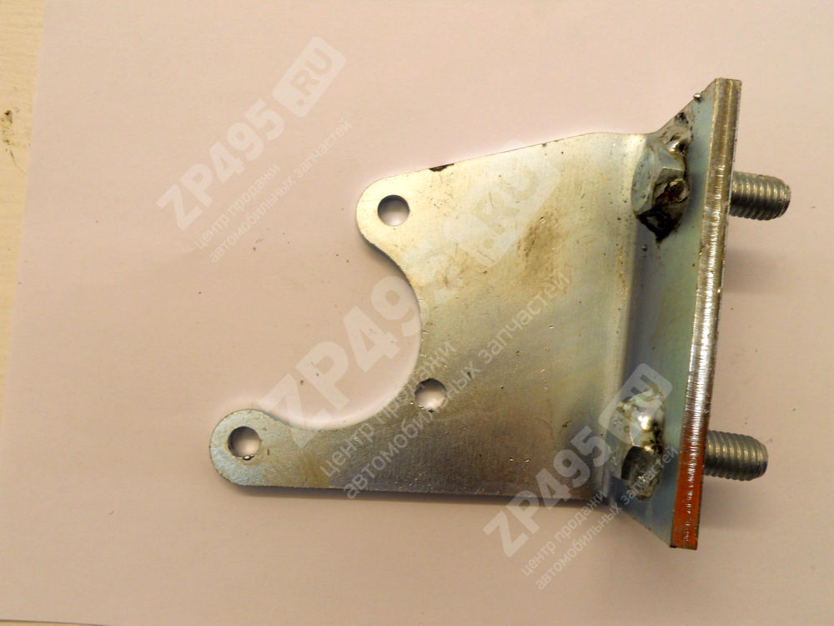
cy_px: 313
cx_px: 417
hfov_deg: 56.8
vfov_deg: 44.2
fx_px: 771
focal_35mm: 32
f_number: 3.5
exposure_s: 1/30
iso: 80
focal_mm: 5.8
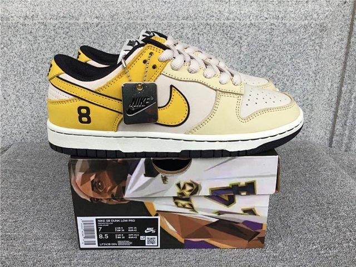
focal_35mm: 31
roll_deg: +0.5
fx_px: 319
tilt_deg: -21.1
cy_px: 134
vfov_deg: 45.4
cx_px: 178
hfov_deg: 58.4
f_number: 2.4
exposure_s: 1/100
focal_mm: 3.3
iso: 25
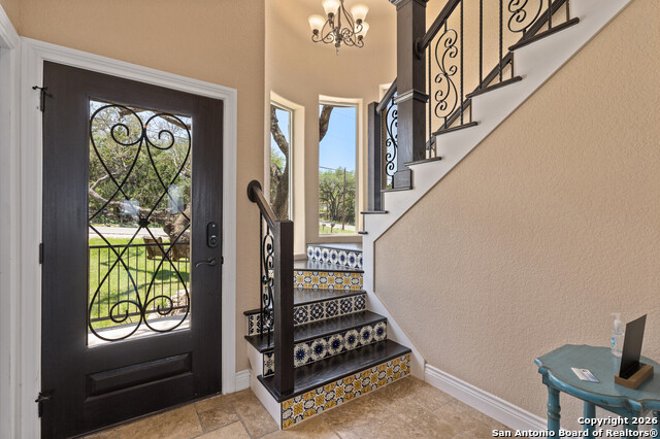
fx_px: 293
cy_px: 220
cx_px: 330
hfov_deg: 96.8
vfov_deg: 73.7
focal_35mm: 16
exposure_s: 1/20
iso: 400
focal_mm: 16
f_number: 7.1
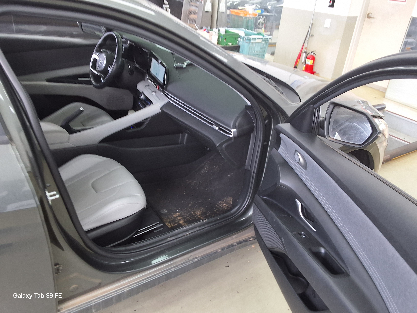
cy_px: 156
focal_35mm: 28
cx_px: 208
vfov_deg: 49.7
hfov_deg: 63.4
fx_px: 337
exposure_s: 1/40
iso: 50
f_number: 1.9
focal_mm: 2.91
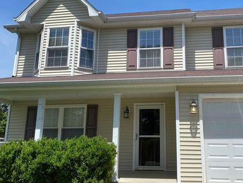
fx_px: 246
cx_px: 149
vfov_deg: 40.6
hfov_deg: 52.1
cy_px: 76
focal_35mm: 35
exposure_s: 1/3040
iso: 32
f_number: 1.8
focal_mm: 4.25
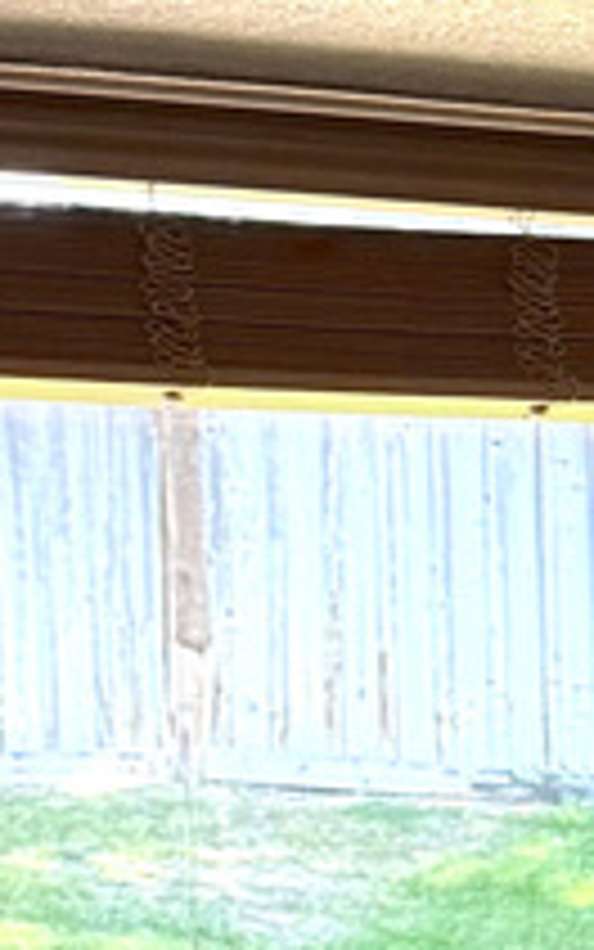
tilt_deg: -8.5
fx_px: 4789
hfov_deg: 6.8
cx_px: 1296
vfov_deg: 10.7
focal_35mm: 185
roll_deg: -0.2
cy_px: 1666
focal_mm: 6.76
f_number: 1.78
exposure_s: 1/214
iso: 160
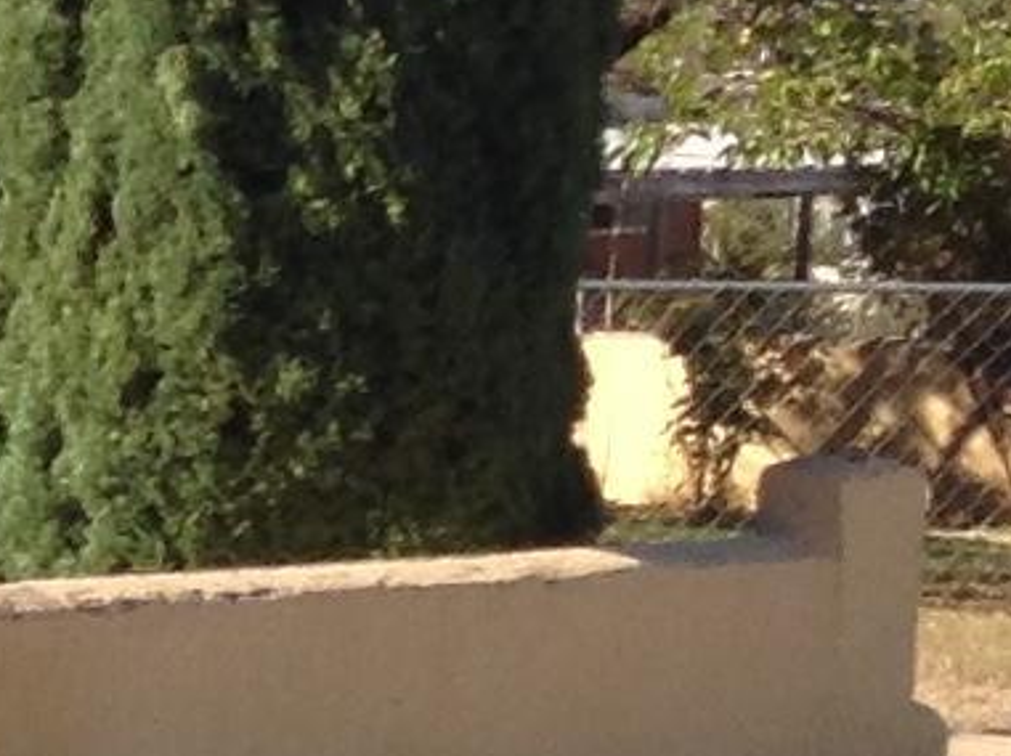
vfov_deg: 6.2
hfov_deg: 7.4
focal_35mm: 238
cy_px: 244
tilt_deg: -2.3
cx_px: -1990
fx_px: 6945
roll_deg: +0.2
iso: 50
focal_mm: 4.28
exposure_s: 1/1374
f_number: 2.4
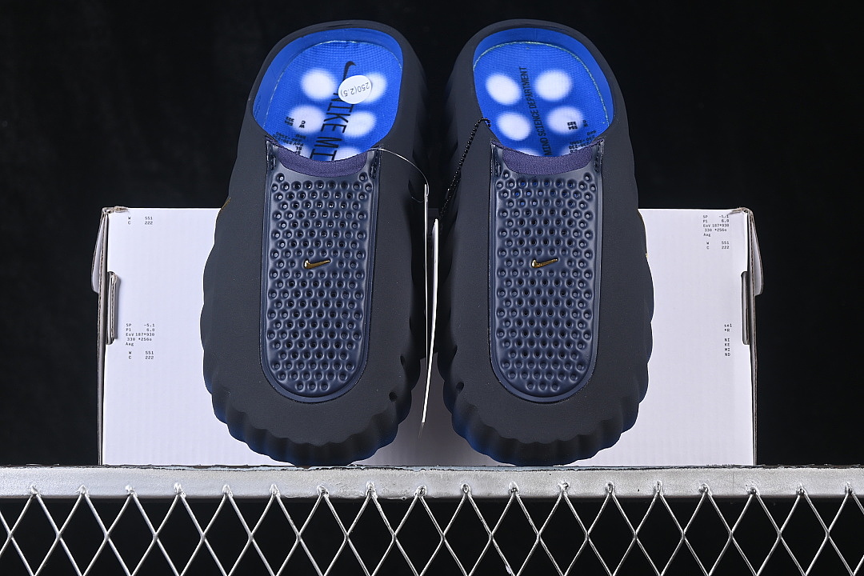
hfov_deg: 27.0
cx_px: 432
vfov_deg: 18.2
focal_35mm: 75
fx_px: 1800
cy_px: 288
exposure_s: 1/60
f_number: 6.3
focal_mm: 50
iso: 160
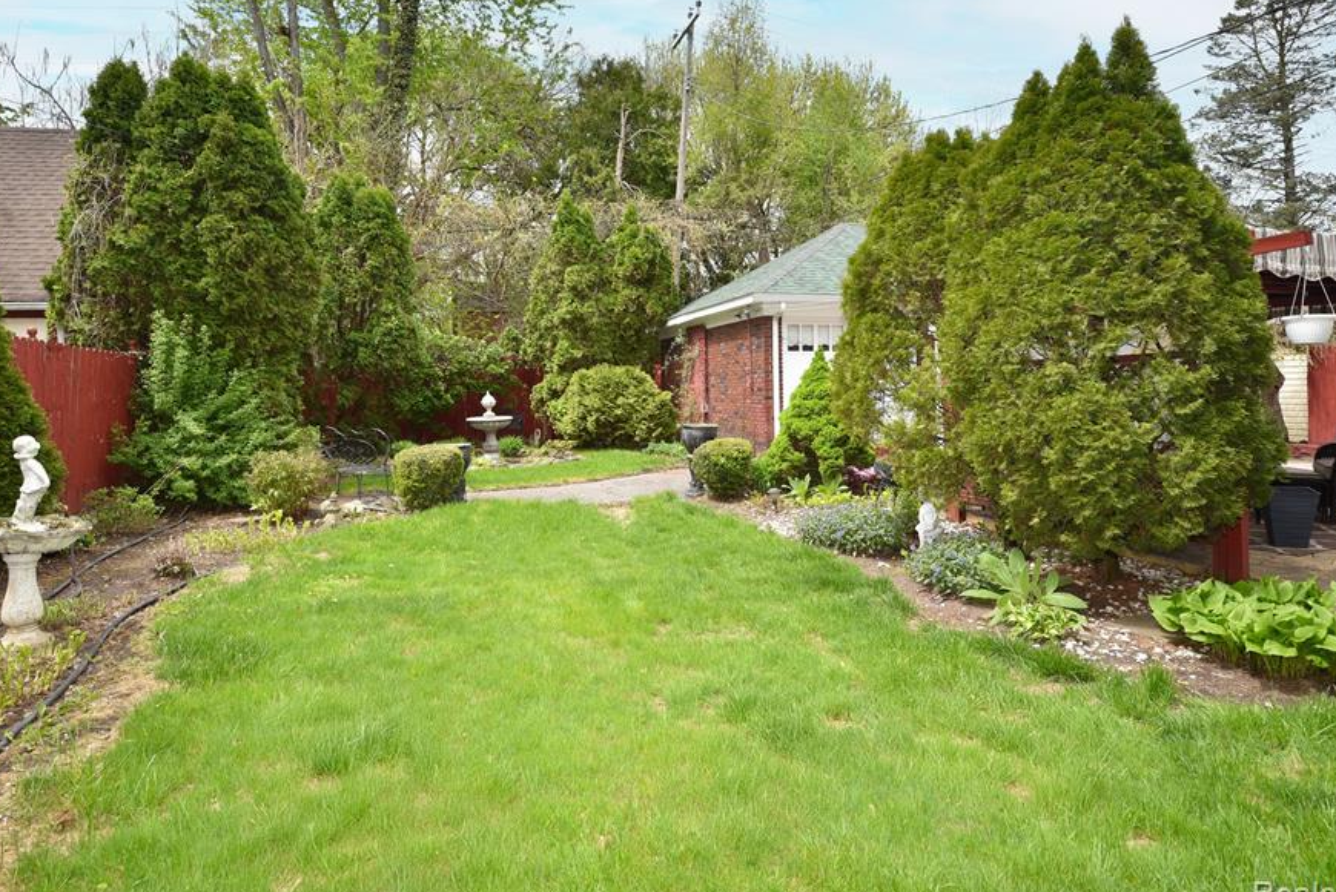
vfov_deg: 61.8
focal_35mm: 20
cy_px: 394
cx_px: 622
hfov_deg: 83.8
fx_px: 743
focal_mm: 17
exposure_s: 1/200
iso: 140
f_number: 7.1
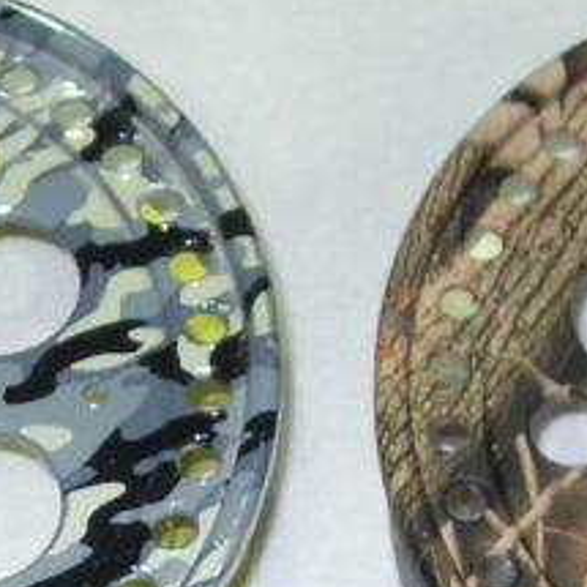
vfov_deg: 15.0
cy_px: 481
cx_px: 336
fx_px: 2206
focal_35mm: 115
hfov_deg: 15.1
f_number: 2.8
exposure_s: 1/45
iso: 100
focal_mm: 6.3
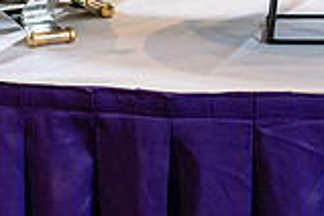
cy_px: -87
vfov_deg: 7.4
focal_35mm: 182
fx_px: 1638
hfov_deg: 11.2
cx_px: 8
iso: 640
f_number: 3.5
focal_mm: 50
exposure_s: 1/200
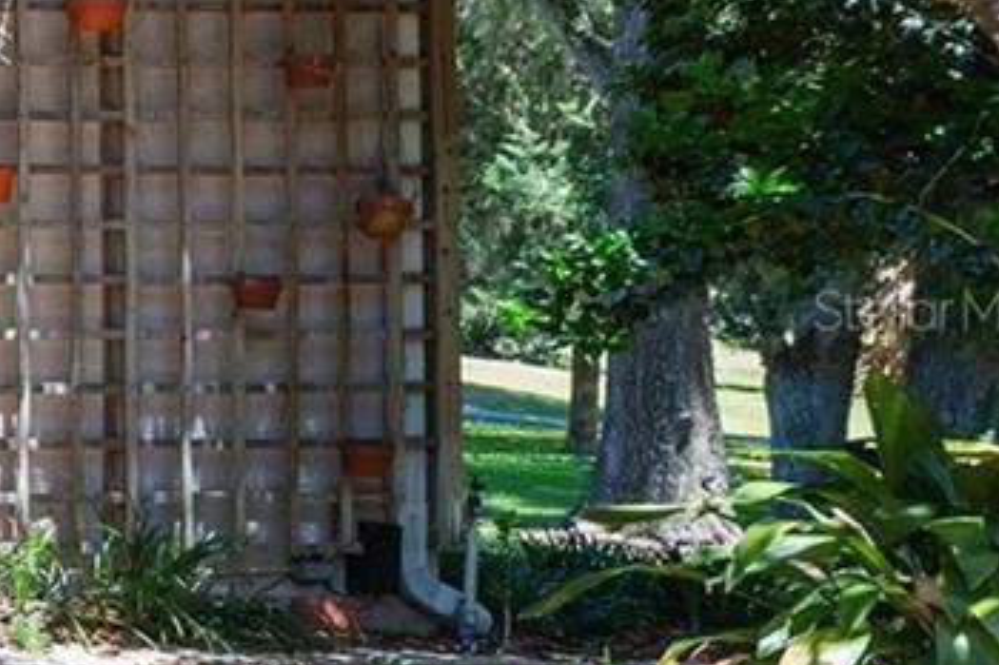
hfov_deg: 16.9
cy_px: 308
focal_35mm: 64
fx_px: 1775
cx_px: -1216
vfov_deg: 21.2
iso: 400
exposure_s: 1/40
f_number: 7.1
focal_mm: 14
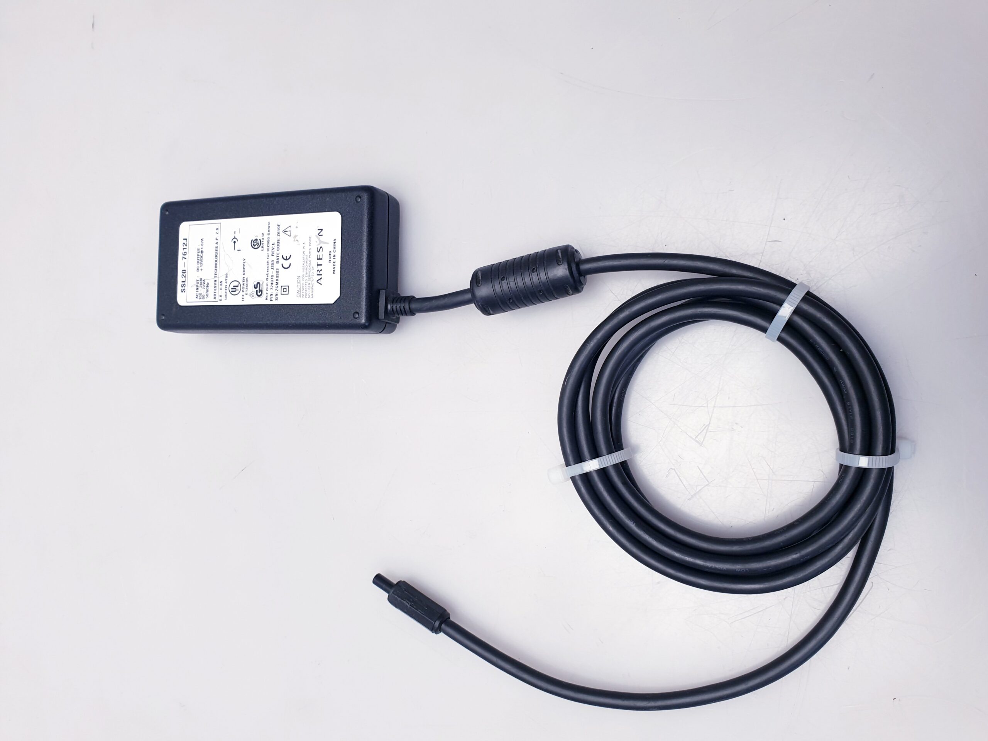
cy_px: 370
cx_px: 494
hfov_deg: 67.3
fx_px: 742
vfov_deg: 53.1
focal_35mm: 26
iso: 50
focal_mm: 4.3
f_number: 2.4
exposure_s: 1/50
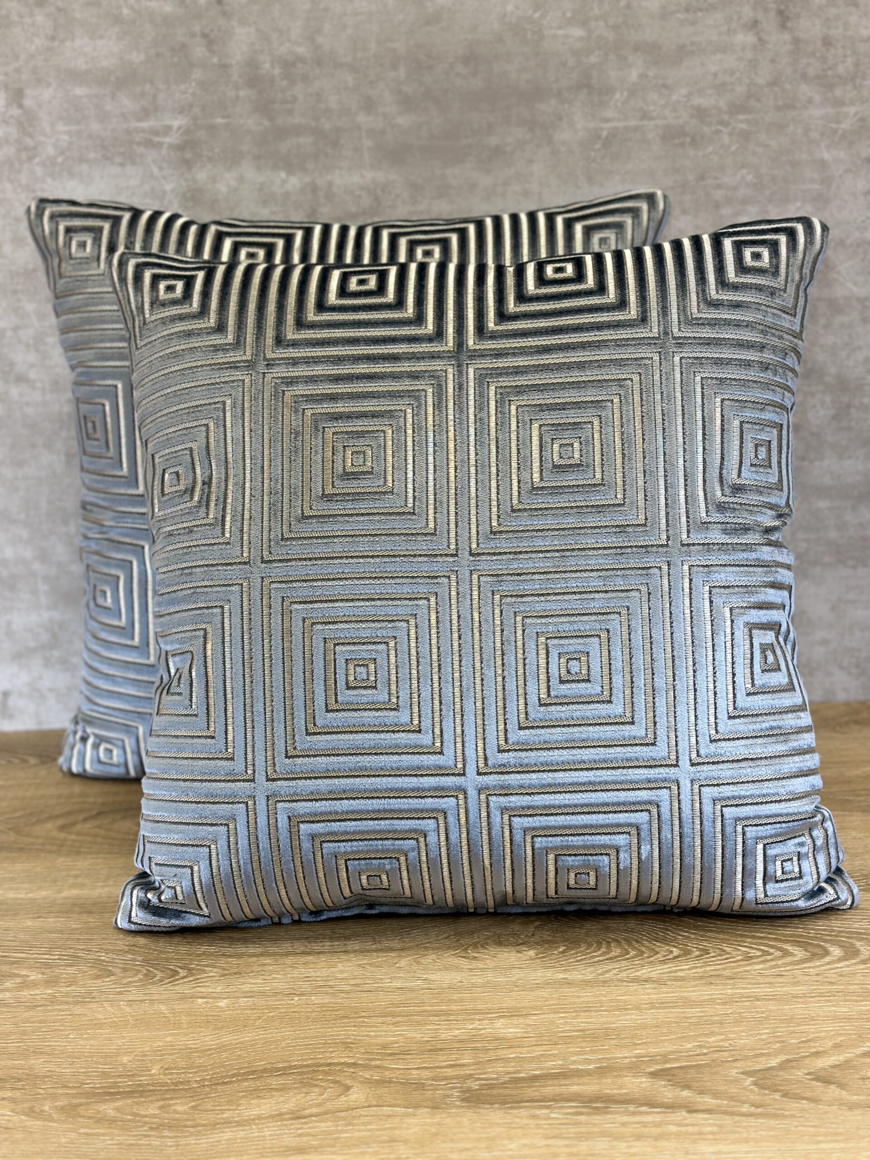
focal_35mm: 48
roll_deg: +2.4
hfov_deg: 30.3
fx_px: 1609
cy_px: 580
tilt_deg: -15.7
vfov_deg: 39.7
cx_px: 435
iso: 100
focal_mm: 6.86
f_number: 1.78
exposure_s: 1/170
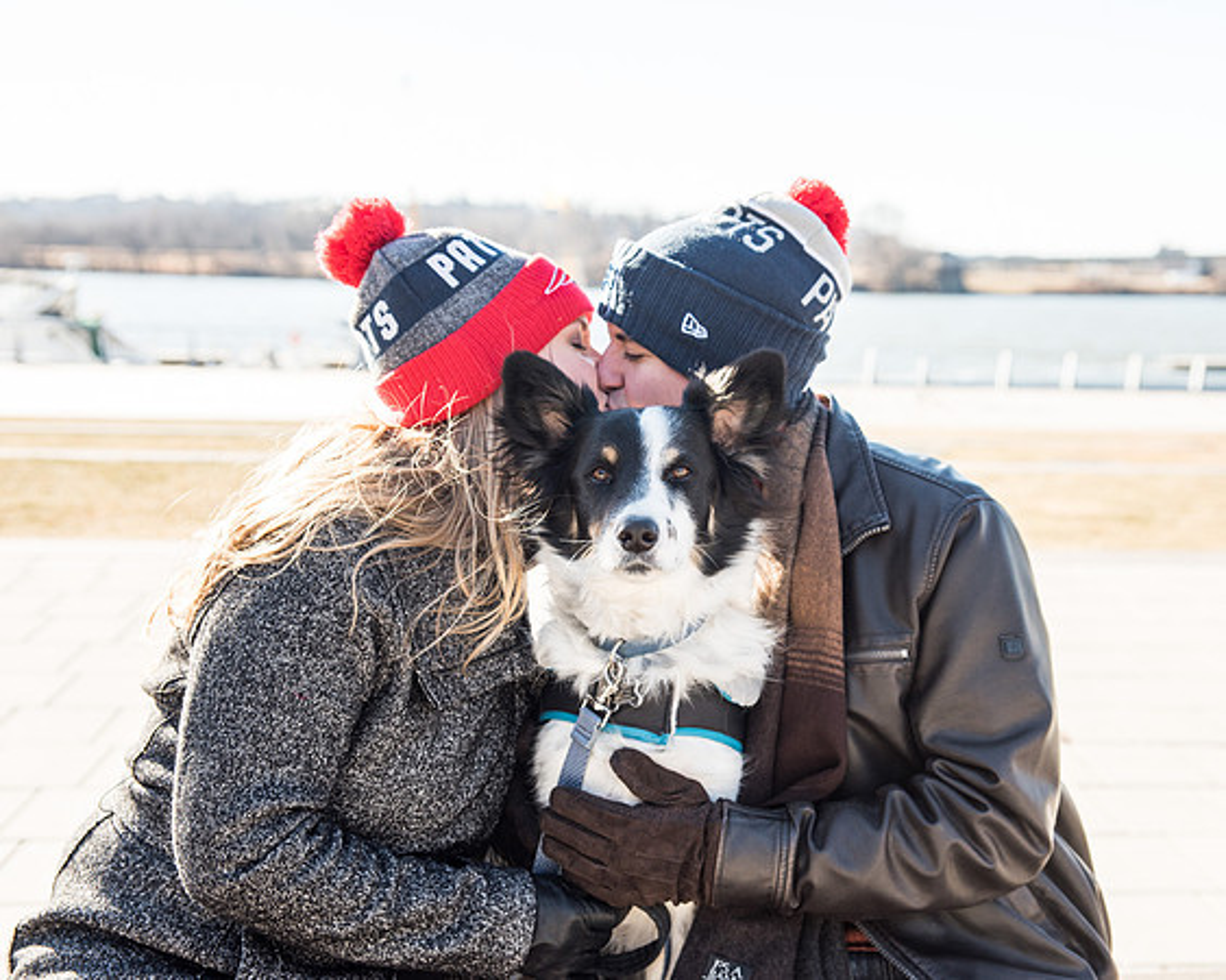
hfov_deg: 35.7
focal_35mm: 52
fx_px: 1897
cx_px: 742
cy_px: 485
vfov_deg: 29.0
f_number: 2.8
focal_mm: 46
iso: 100
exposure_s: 1/320
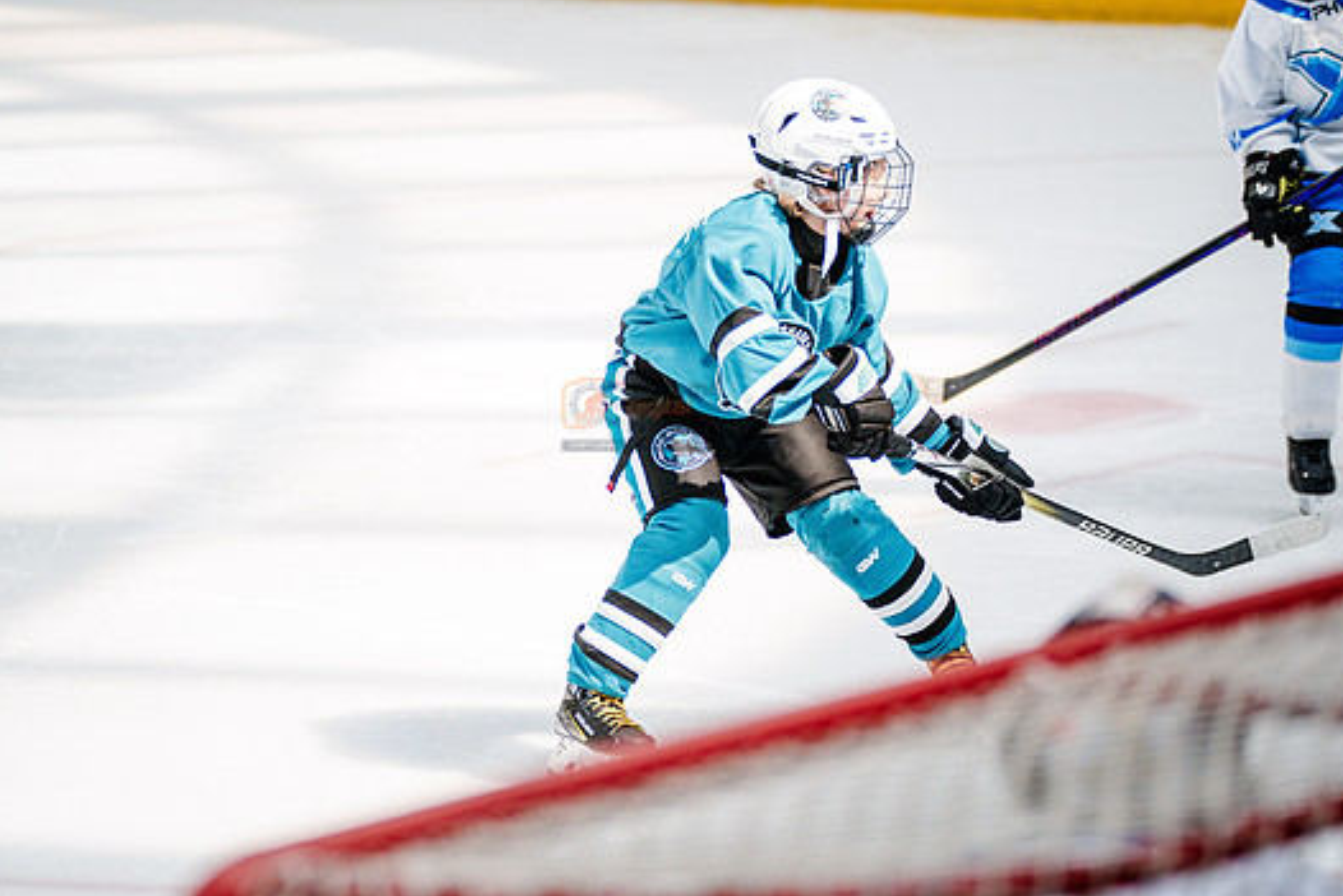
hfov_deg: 11.9
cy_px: 412
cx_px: 672
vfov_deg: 7.9
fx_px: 6455
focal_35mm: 173
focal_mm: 157
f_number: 3.2
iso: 1250
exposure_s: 1/3200
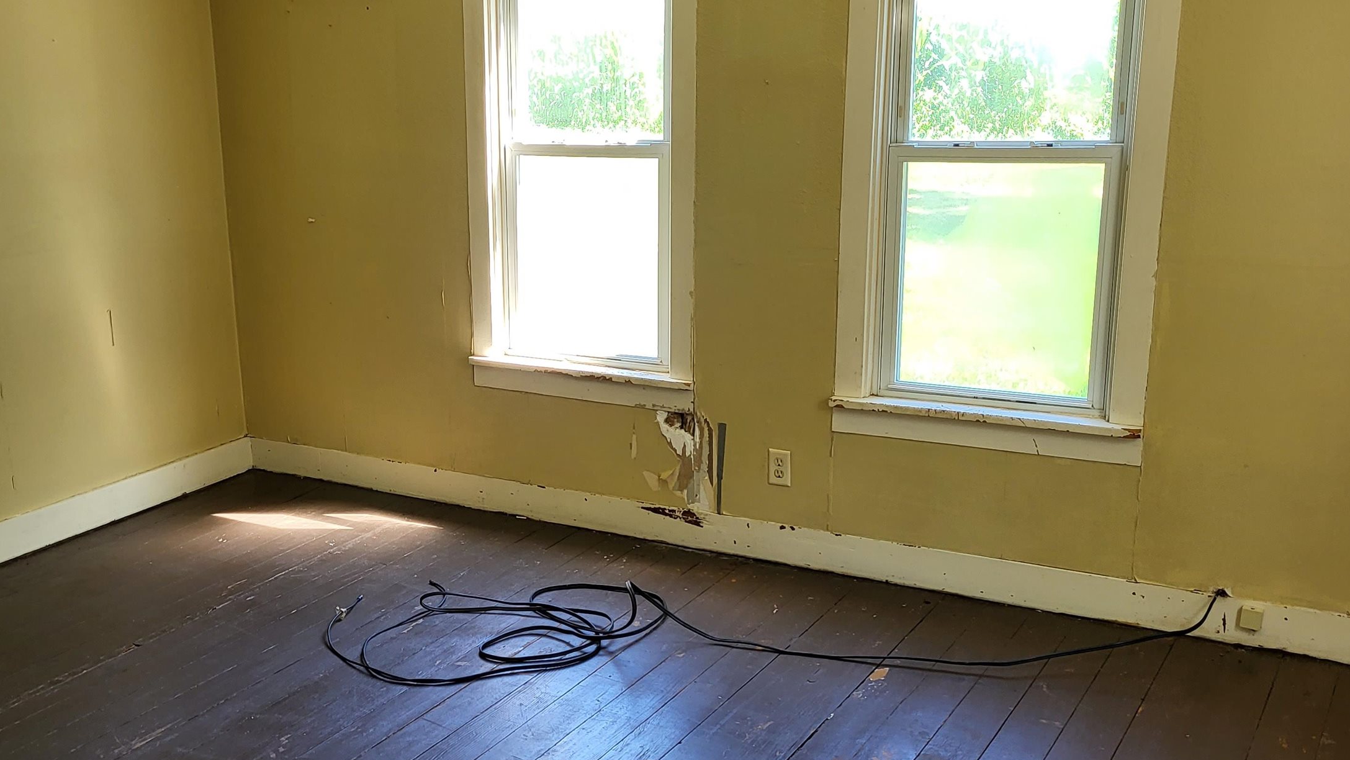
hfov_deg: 49.6
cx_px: 456
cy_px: 417
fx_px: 1432
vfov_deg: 29.7
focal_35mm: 40
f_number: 1.8
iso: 64
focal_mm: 5.4
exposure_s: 1/120
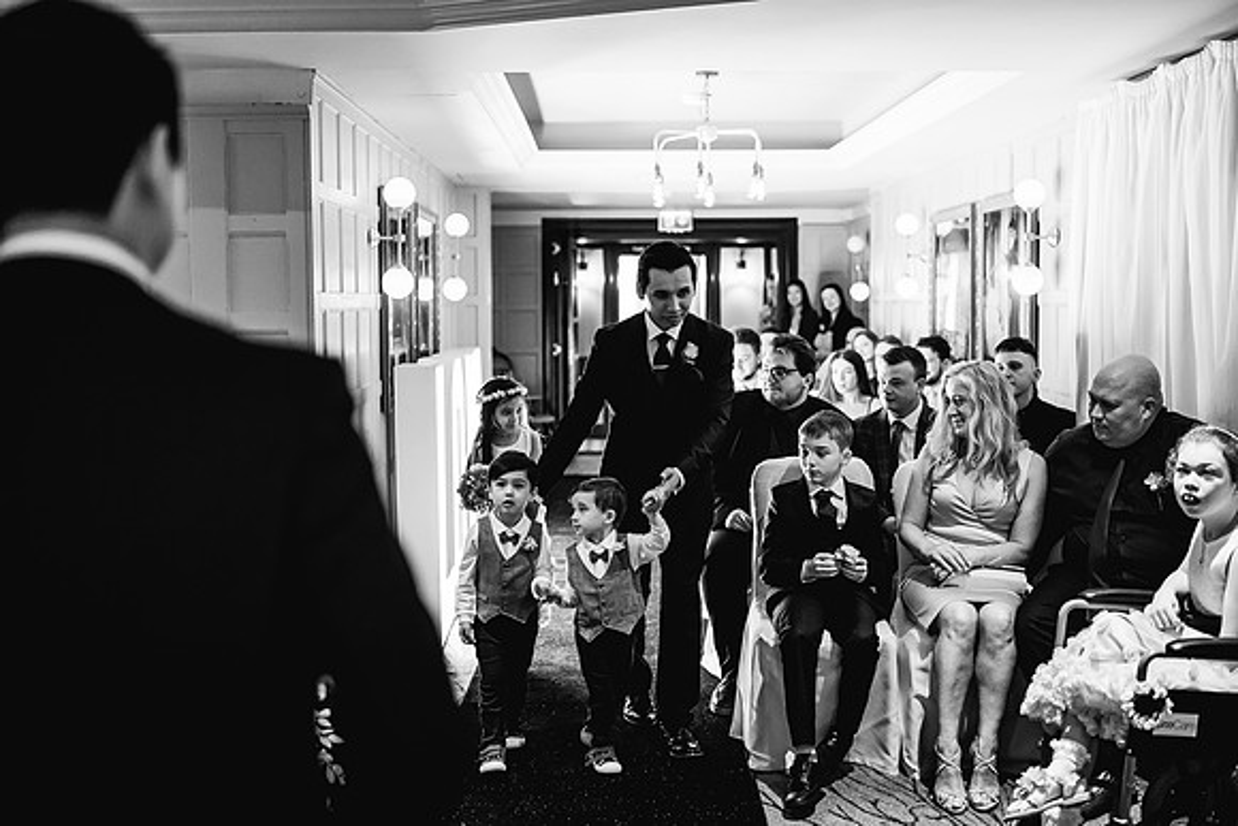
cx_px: 605
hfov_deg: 52.6
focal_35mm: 36
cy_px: 413
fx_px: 1253
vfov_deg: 36.5
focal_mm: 35
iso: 2000
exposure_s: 1/250
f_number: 1.6
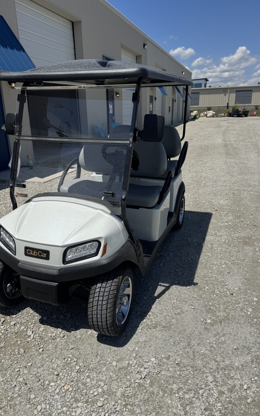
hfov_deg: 47.6
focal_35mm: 26
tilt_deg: -21.2
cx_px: 120
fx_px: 295
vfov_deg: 70.4
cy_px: 210
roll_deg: +1.8
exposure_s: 1/9009
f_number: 1.78
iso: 80
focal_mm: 6.76
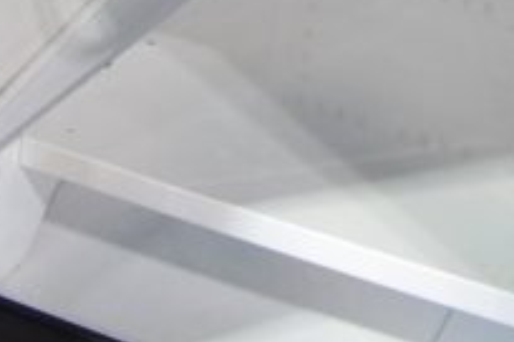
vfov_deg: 8.8
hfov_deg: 16.7
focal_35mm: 121
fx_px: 1727
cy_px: -758
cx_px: 446
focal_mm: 18
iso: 320
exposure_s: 1/30
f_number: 3.5
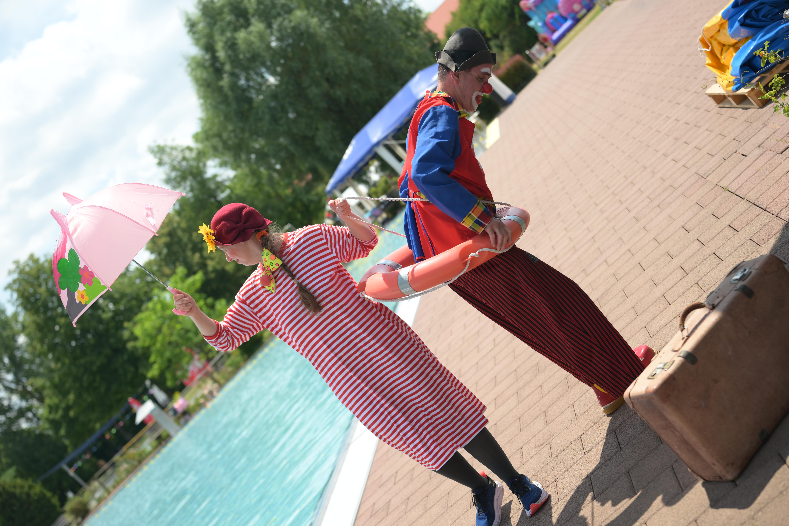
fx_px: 1096
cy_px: 263
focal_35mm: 50
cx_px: 394
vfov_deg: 27.0
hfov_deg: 39.6
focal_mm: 50
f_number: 2.8
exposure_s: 1/800
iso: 160
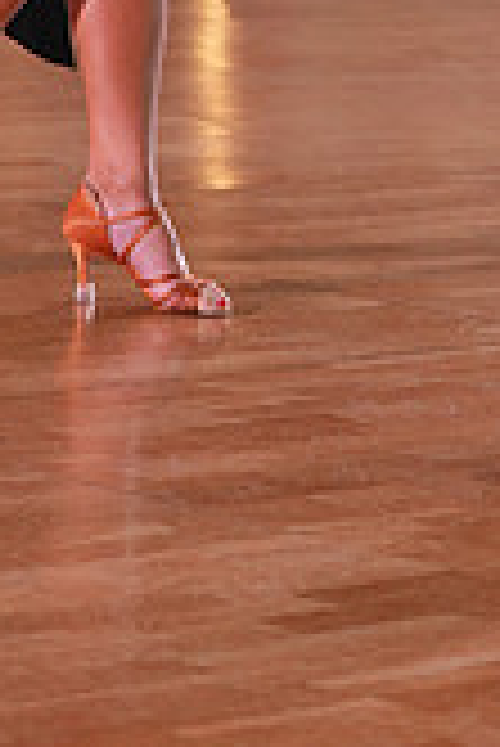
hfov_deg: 5.6
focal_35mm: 245
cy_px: -400
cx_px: 493
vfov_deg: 8.2
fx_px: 5093
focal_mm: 70
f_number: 4
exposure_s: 1/400
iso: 1250
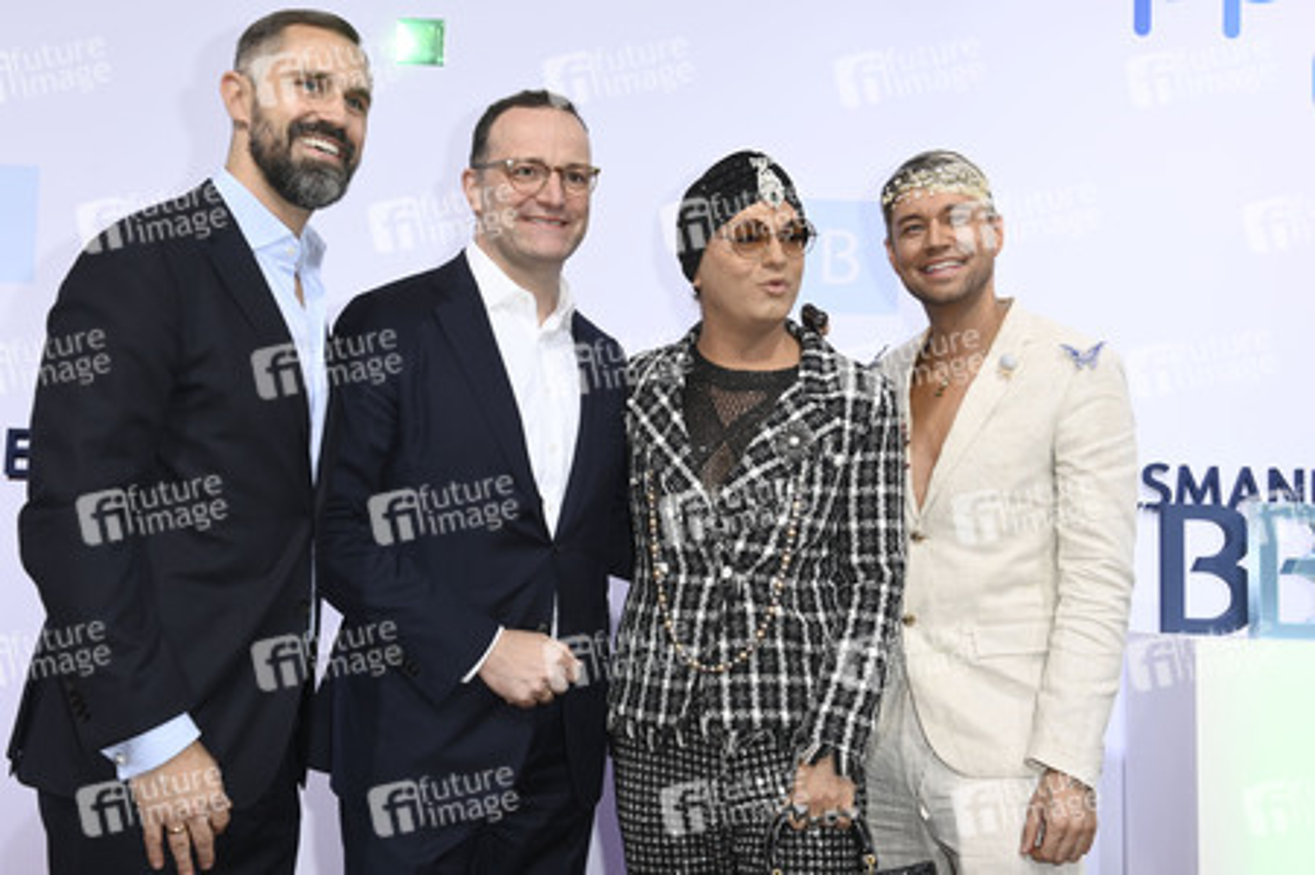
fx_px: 1533
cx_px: 658
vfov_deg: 31.8
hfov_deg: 46.4
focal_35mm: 42
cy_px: 438
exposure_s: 1/250
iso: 400
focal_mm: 42
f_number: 6.3
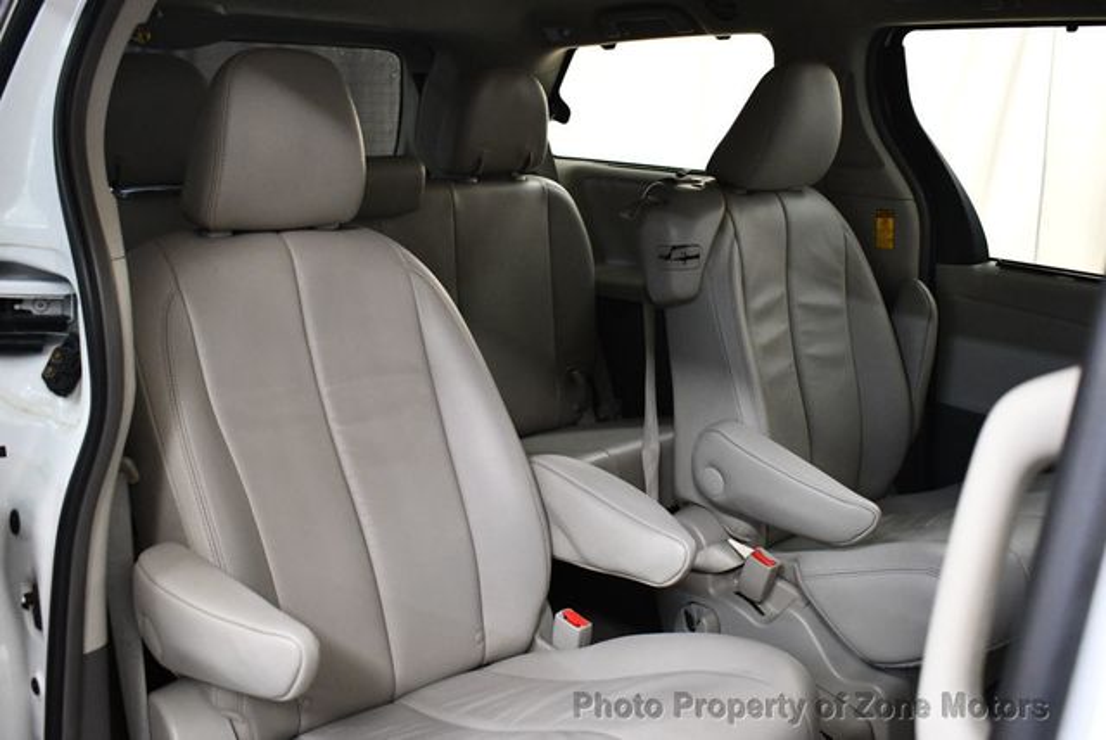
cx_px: 553
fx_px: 1107
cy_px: 370
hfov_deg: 53.1
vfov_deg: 36.9
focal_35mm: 36
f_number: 3.5
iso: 2800
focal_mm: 18
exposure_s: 1/125
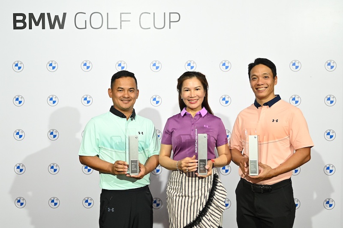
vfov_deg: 29.9
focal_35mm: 45
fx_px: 429
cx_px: 172
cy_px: 114
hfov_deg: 43.6
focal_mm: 30
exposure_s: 1/100
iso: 1600
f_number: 4
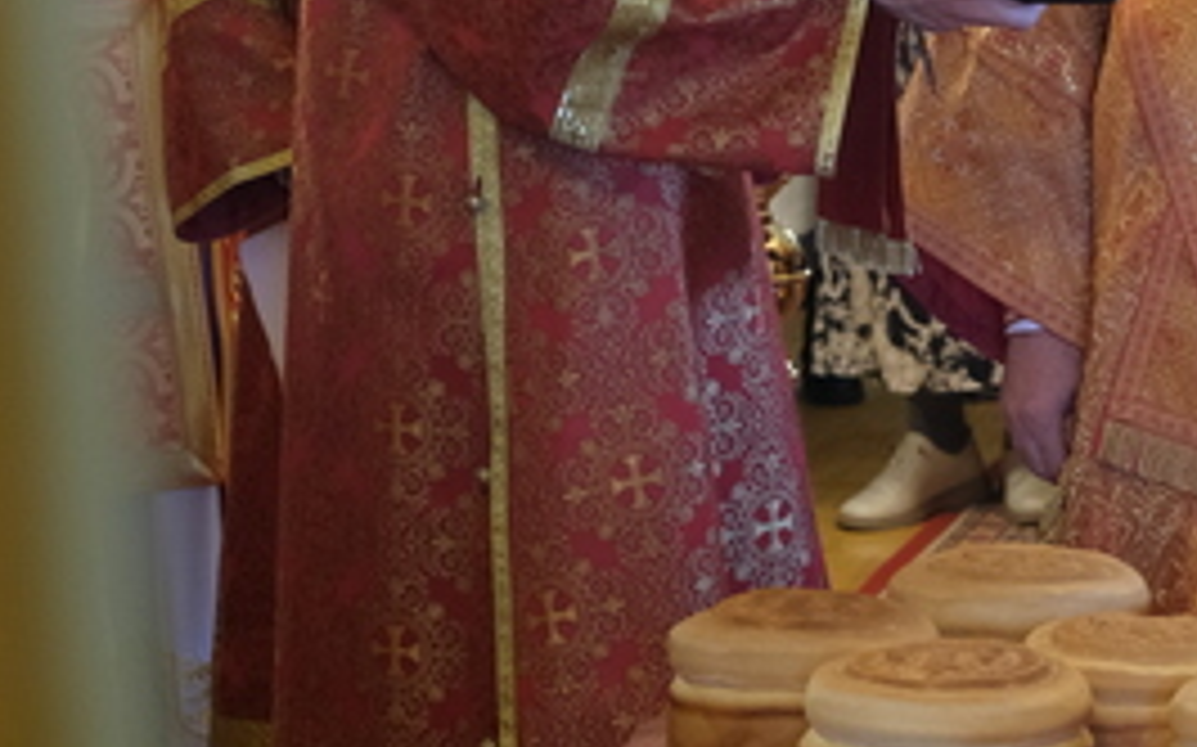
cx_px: 956
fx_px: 5837
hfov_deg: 11.7
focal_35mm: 179
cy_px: 112
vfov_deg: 7.3
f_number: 4
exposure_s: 1/30
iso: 2000
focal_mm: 48.4
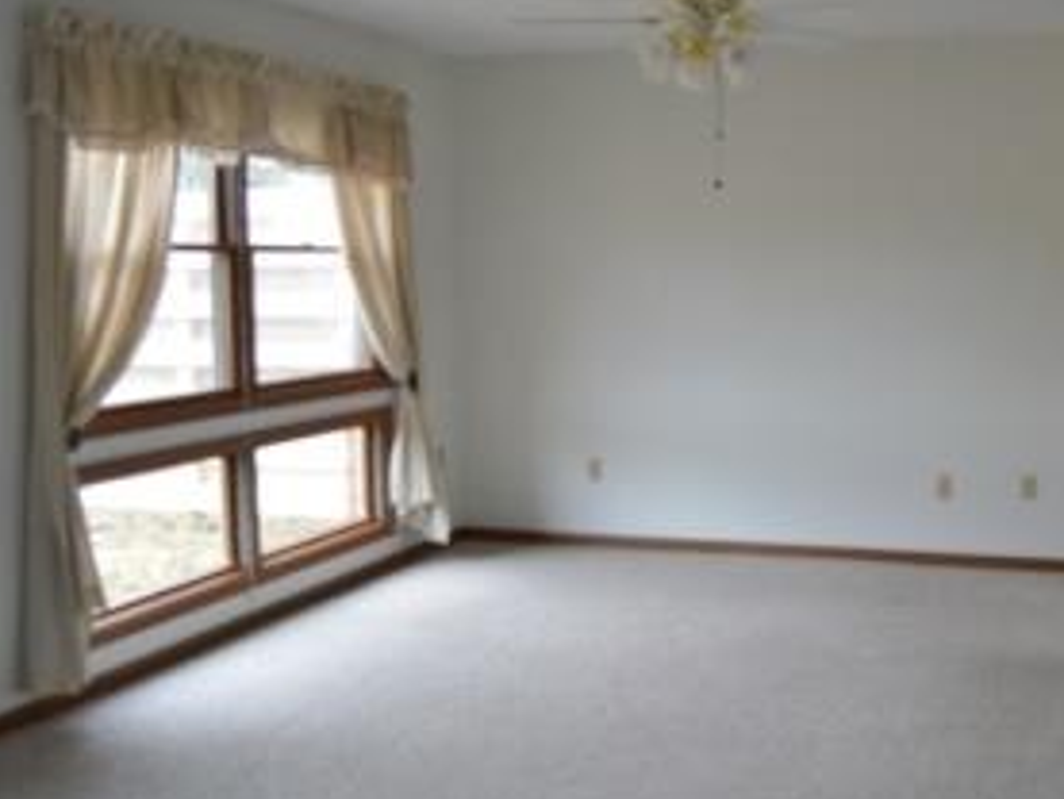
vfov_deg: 34.4
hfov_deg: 44.0
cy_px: 411
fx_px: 1292
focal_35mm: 42
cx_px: 730
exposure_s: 1/80
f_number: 4.5
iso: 400
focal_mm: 18
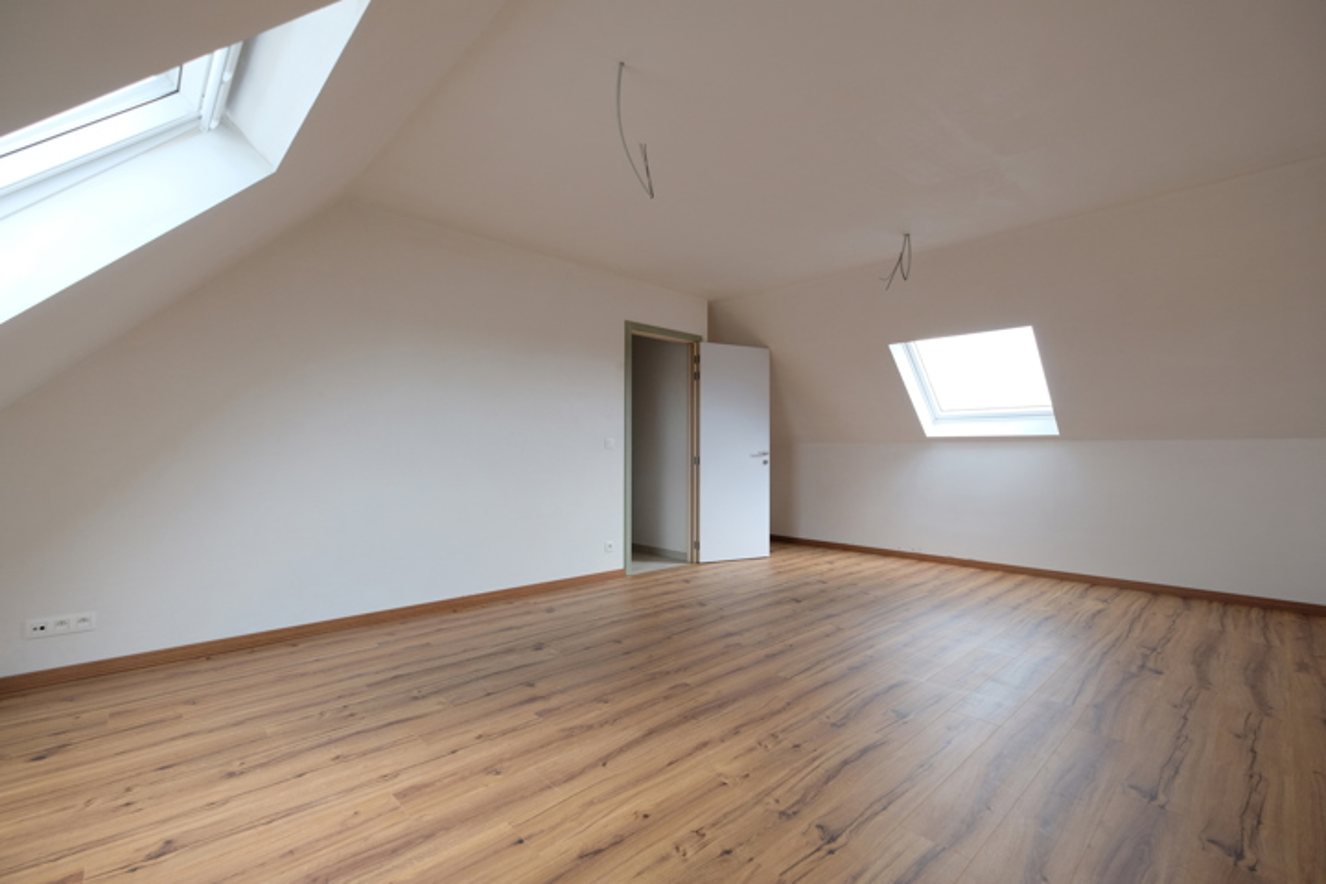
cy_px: 442
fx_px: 552
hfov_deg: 100.4
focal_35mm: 15
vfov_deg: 77.3
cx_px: 663
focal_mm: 10
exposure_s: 1/100
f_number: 4
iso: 400
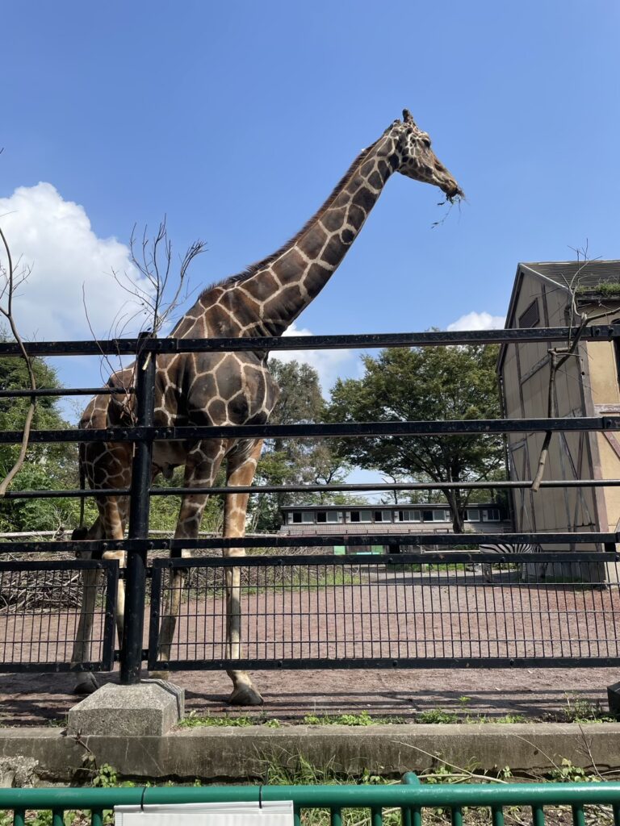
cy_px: 413
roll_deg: +0.0
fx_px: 621
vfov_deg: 67.3
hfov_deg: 53.1
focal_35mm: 26
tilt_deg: +12.1
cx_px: 310
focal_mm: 4.2
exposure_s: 1/2747
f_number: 1.6
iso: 32
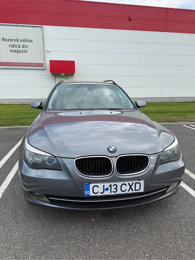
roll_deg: -0.1
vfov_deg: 71.6
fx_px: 180
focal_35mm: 24
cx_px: 98
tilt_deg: -11.9
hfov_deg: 56.8
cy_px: 130
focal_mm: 6.76
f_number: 1.78
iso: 80
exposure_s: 1/1493
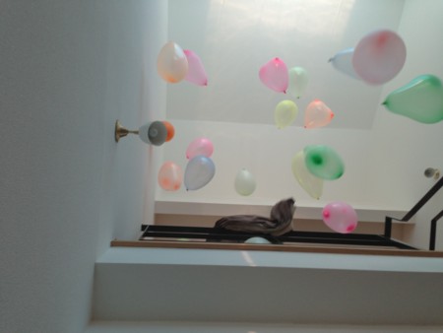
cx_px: 222
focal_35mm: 33
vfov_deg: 43.0
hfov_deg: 55.3
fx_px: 423
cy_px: 166
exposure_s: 1/60
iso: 64
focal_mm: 4.13
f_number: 2.4
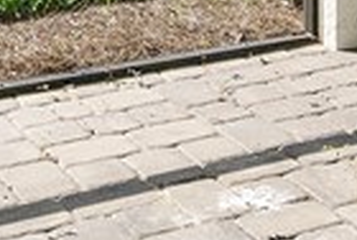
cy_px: -384
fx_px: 1461
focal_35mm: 147
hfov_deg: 13.9
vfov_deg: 8.4
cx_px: 280
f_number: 11
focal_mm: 19
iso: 500
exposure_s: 1/350
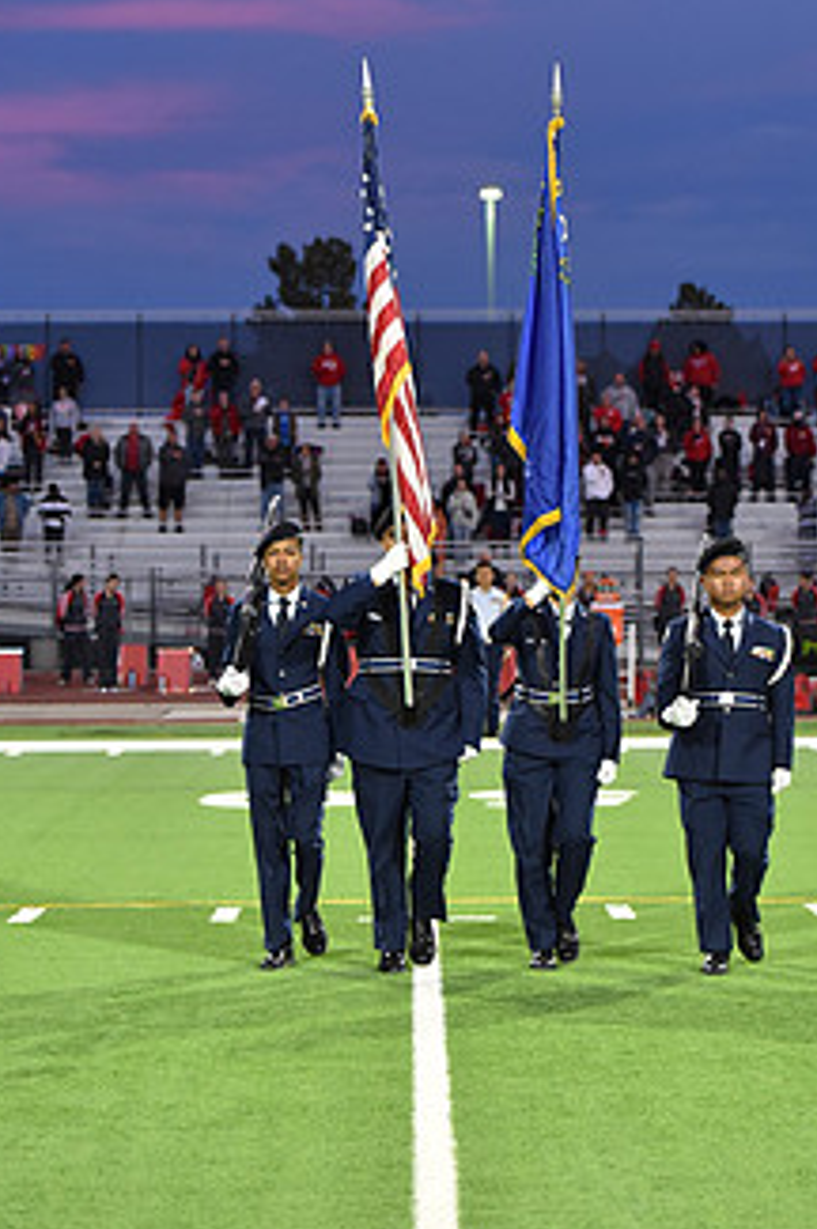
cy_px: 439
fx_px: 3548
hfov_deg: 13.1
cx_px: 541
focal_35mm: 104
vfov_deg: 19.6
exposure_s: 1/500
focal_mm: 75
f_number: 2.8
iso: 3200
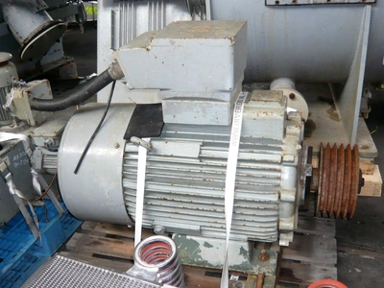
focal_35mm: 36
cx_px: 192
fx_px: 399
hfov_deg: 51.4
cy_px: 144
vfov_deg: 39.7
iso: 200
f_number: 2.8
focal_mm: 4.6
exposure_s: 1/30
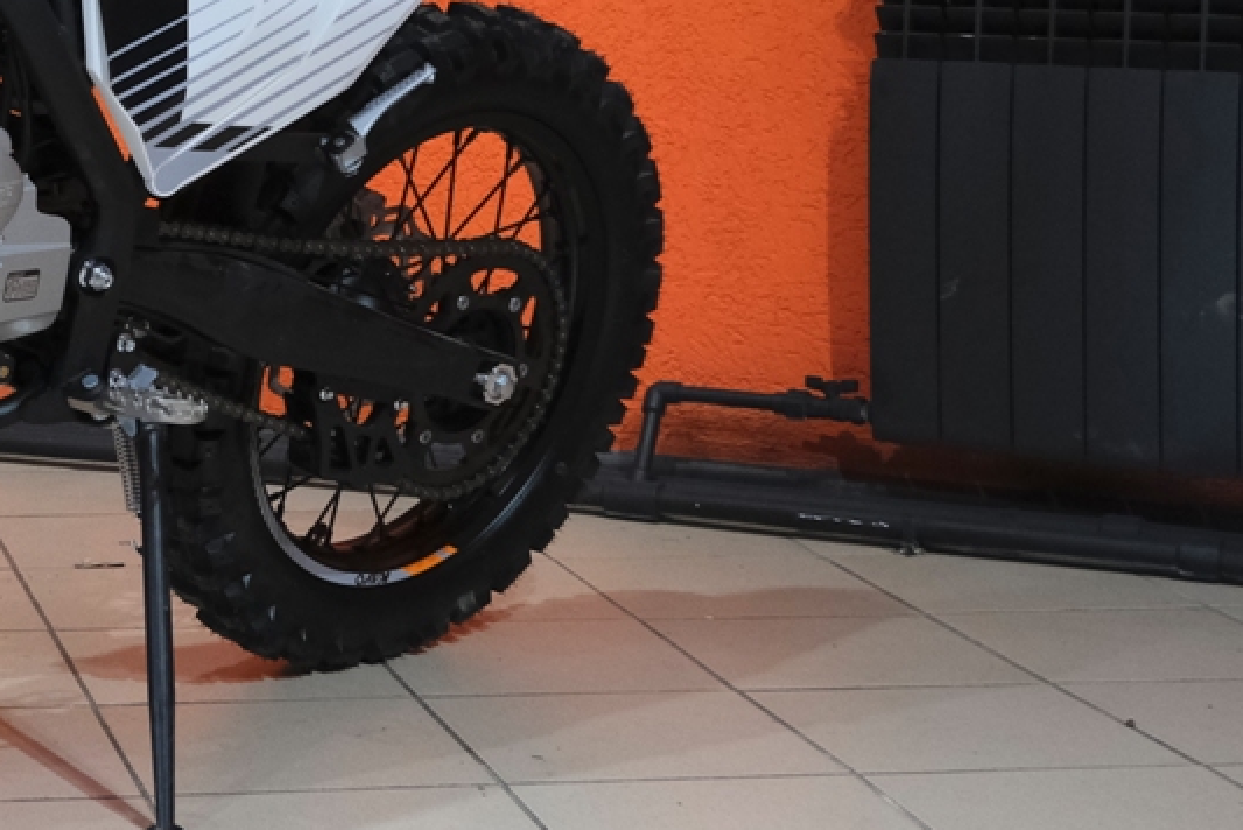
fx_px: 3109
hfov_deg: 21.3
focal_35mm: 90
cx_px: -175
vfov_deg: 15.0
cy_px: 34
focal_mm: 20.2
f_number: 4
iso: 2000
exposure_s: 1/200
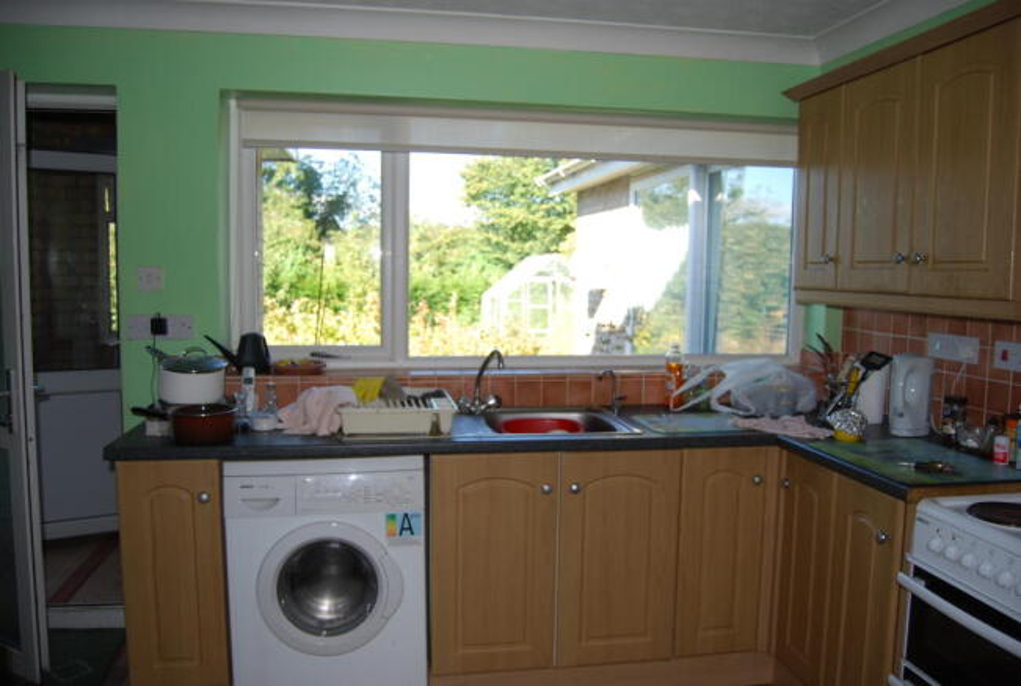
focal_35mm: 27
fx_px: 767
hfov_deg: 67.3
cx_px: 510
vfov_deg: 48.1
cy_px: 343
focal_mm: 18
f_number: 3.5
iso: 110
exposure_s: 1/125
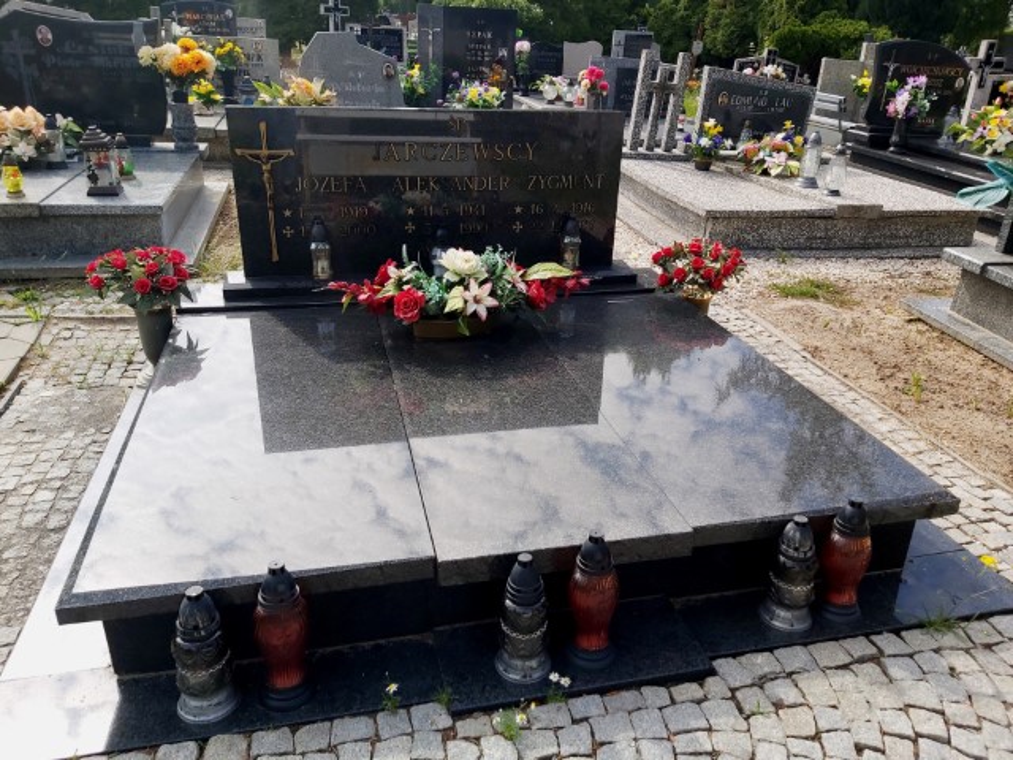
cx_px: 506
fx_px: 761
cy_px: 380
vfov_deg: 53.1
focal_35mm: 26
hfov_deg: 67.3
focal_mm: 3.92
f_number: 1.7
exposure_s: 1/1168
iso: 64
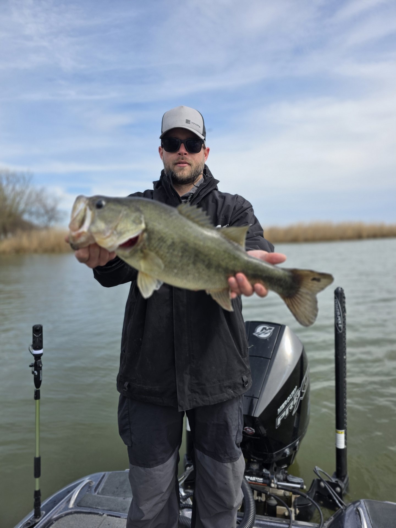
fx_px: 351
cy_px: 264
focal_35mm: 23
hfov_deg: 58.9
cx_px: 198
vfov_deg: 73.9
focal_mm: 6.3
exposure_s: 1/5296
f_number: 1.7
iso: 80
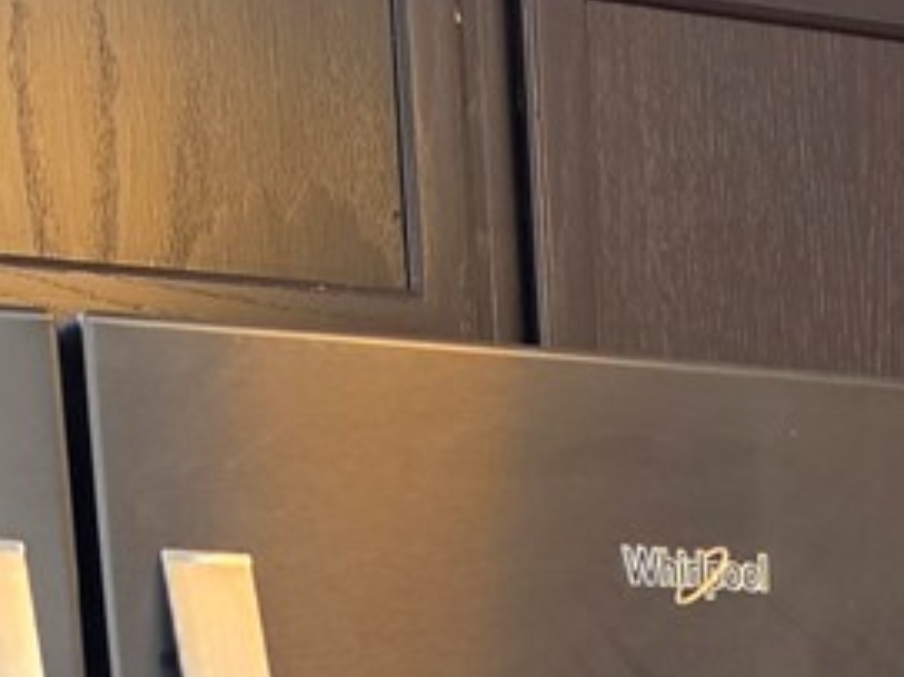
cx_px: 1094
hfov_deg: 14.1
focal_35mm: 136
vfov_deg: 9.6
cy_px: 1641
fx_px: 3550
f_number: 1.4
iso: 320
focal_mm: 6.5
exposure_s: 1/120
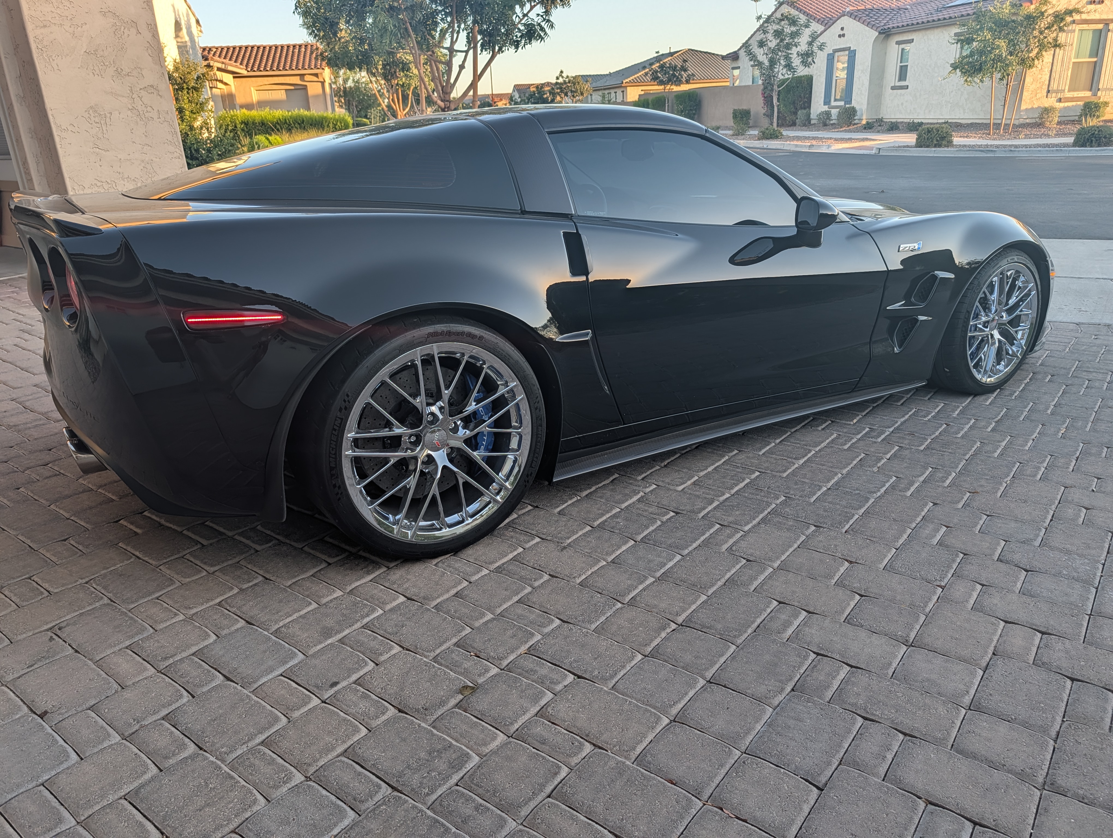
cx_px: 556
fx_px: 773
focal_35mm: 24
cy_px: 419
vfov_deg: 56.9
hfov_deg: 71.5
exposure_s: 1/131
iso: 18
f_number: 1.68
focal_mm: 6.9
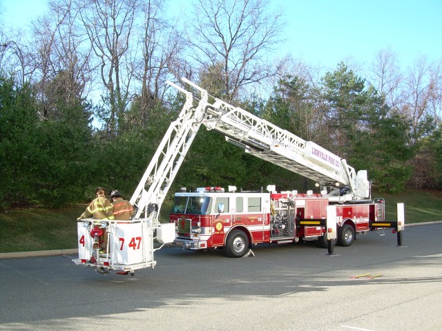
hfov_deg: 49.0
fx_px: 485
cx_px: 221
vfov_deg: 37.7
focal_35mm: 38
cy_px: 166
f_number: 4.6
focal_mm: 6.3
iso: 50
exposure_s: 1/115
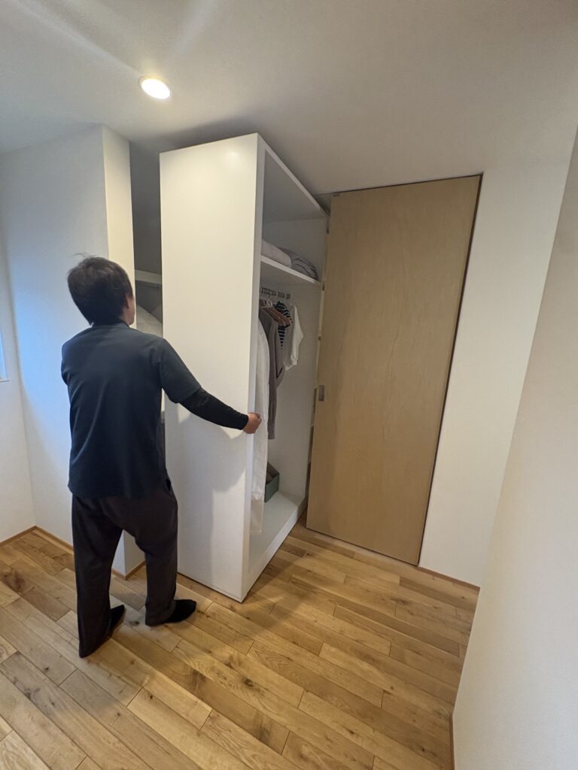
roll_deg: -4.1
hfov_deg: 85.7
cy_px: 385
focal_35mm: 14
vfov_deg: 102.1
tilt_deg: -9.2
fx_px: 312
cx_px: 289
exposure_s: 1/60
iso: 200
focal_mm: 2.22
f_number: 2.2
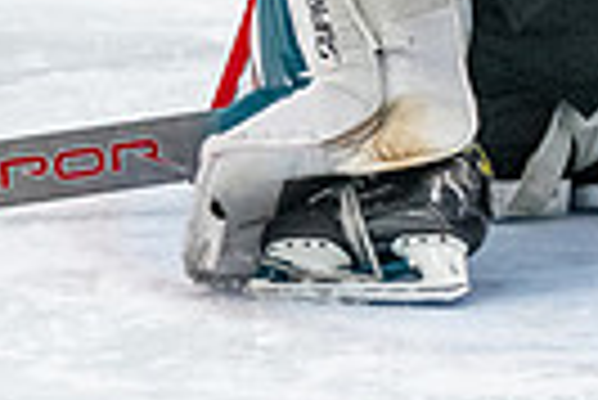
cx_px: 142
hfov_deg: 3.7
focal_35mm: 558
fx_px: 9279
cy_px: -389
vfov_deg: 2.5
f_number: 2.8
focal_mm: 86
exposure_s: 1/800
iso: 4000
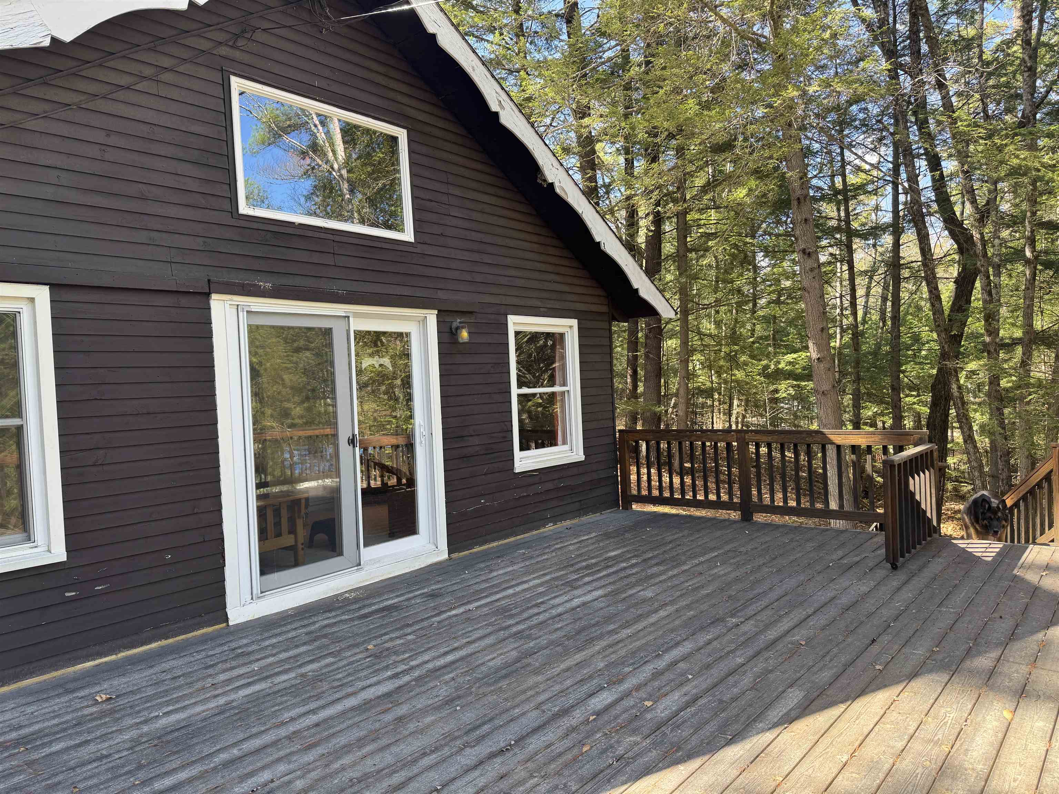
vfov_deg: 56.8
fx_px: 734
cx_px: 530
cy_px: 397
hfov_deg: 71.6
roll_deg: +3.3
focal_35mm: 24
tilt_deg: -0.9
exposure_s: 1/212
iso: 64
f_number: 1.78
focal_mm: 6.76
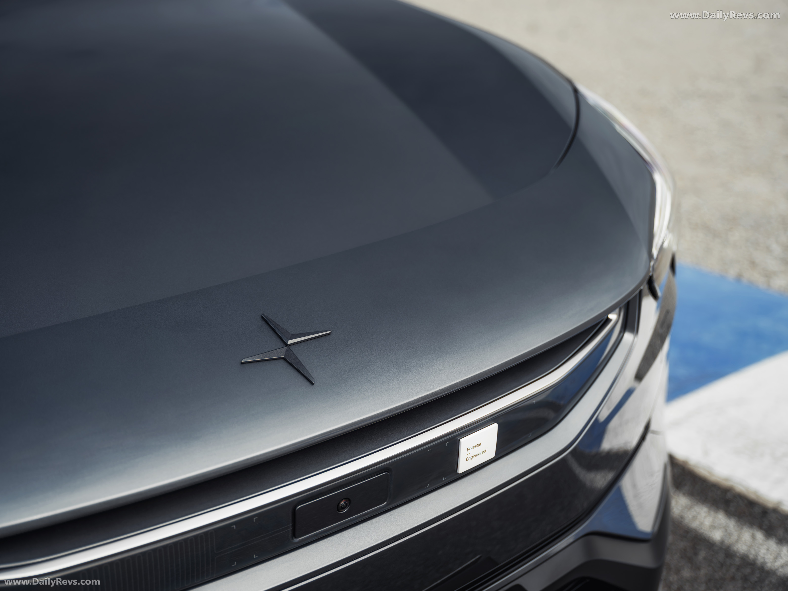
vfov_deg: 27.5
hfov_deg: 36.2
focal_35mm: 53
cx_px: 394
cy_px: 296
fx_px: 1206
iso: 80
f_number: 4
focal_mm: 67.6
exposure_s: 1/320
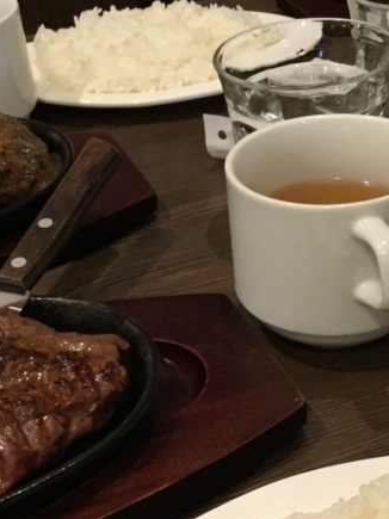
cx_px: 227
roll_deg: +5.6
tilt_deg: -35.3
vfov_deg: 26.5
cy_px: 344
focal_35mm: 73
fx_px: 1094
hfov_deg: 20.1
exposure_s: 1/24
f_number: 2.4
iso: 200
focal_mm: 3.3
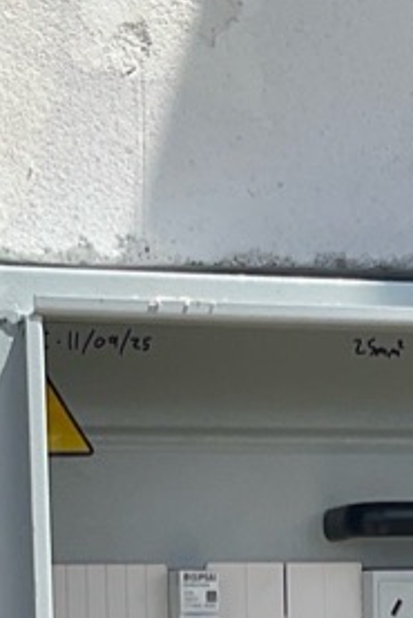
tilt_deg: -5.1
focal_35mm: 145
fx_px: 2492
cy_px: 918
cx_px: 223
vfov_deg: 13.4
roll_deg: +2.5
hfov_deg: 9.5
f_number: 1.8
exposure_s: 1/2227
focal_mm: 3
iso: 16
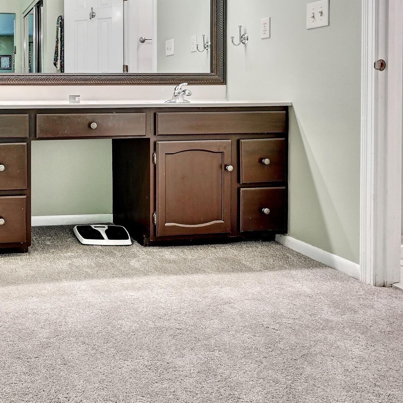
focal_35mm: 33
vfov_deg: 47.9
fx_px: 435
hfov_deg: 43.0
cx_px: 3
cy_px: 102
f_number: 8
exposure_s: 1/6
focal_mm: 14
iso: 400
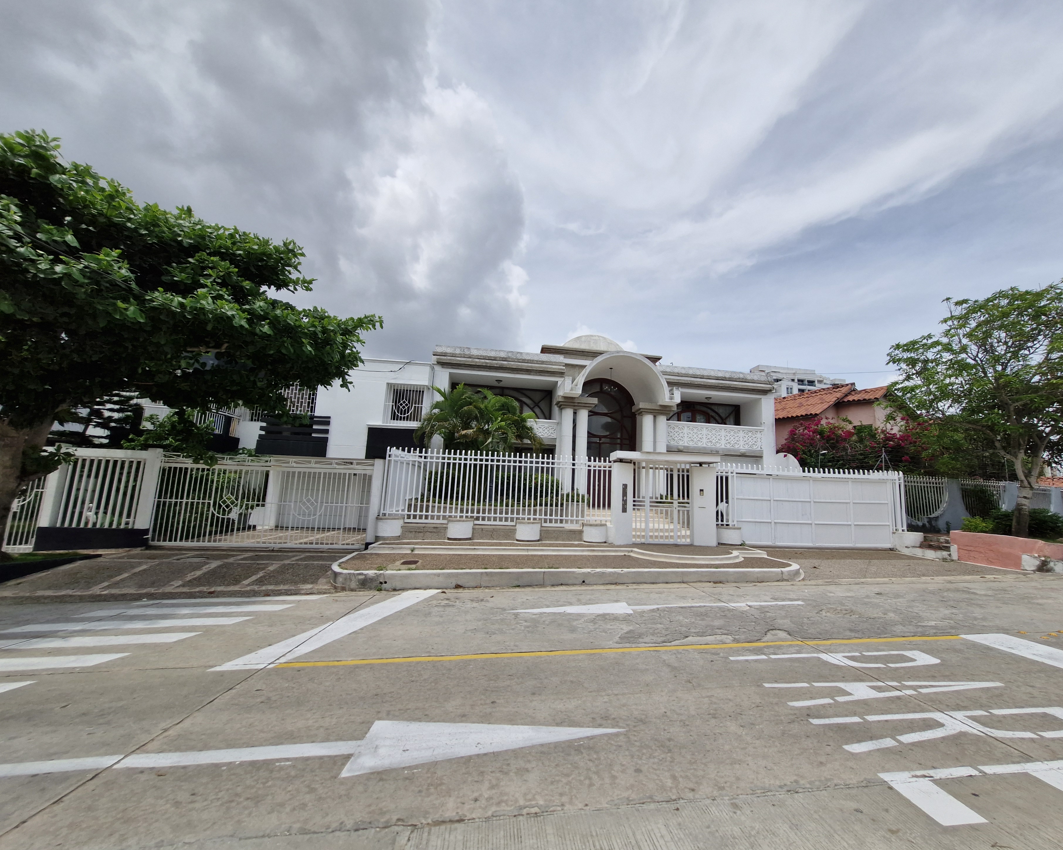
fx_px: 440
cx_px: 582
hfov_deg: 100.4
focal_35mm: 14
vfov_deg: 88.0
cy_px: 424
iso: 50
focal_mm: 1.74
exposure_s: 1/3096
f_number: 2.2
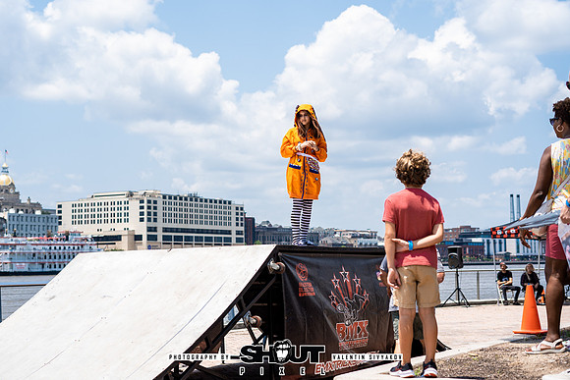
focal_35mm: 56
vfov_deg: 24.1
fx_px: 891
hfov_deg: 35.4
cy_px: 176
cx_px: 257
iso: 125
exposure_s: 1/1600
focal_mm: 50
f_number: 3.5
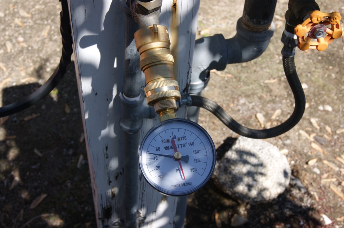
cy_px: 114
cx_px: 172
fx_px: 430
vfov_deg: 29.8
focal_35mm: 45
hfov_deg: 43.6
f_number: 11
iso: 100
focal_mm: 30
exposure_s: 1/80
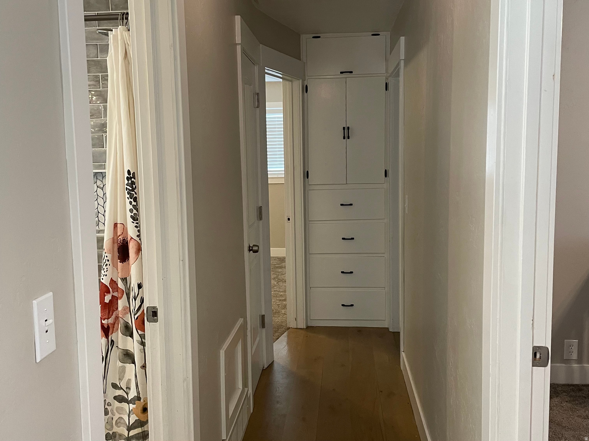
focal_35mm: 26
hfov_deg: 67.3
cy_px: 220
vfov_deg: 53.1
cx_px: 294
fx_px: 442
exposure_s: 1/60
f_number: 1.6
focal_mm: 4.2
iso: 160
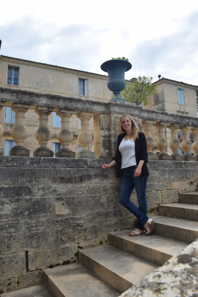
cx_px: 99
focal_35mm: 30
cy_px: 148
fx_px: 247
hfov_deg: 43.6
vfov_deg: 61.9
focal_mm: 20
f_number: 10
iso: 200
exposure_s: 1/400
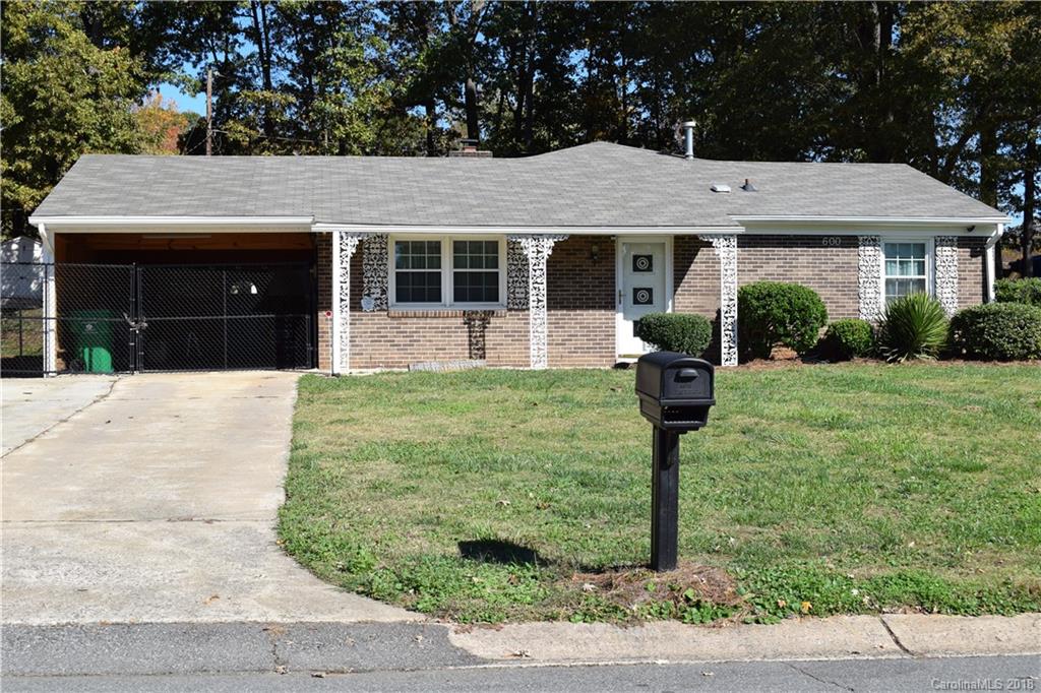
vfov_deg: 28.9
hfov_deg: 42.3
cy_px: 346
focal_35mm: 46
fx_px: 1344
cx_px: 520
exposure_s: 1/320
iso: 200
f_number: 9
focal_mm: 31
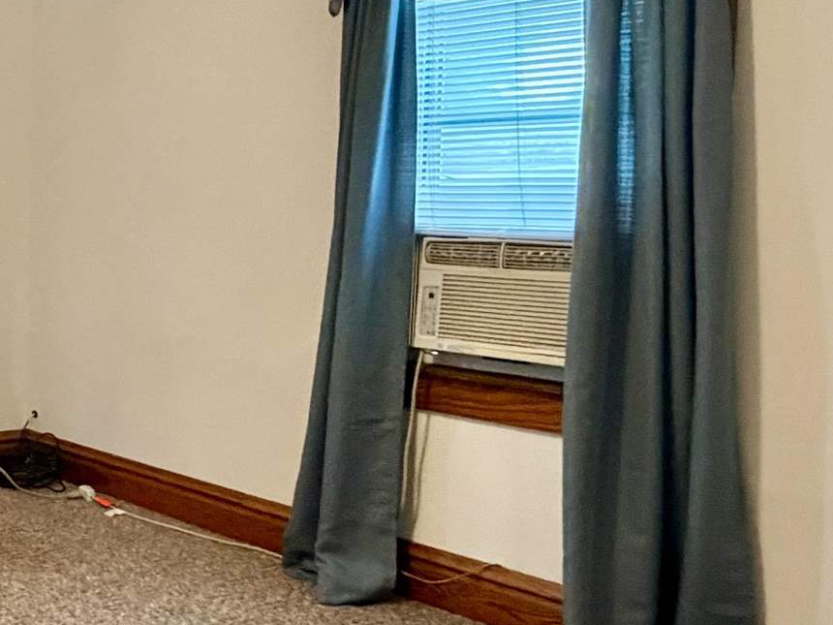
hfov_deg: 32.1
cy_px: 271
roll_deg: -0.3
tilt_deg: -3.9
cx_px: -155
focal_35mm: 50
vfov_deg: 29.1
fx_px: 1203
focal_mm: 2.22
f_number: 2.2
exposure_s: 1/60
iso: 640
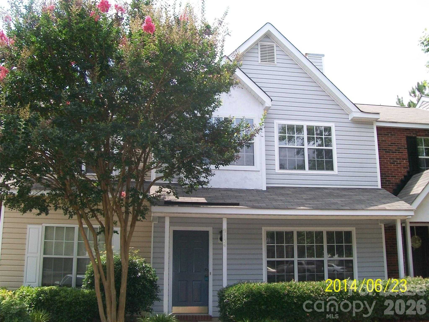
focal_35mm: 36
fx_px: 446
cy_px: 161
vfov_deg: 39.7
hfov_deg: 51.4
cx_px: 214
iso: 80
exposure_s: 1/500
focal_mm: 6
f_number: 2.7
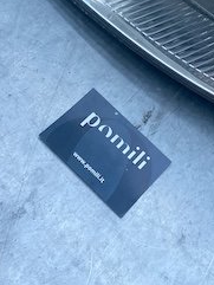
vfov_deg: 25.8
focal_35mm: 69
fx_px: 568
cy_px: -35
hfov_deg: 20.0
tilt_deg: -51.1
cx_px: 255
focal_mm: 4.25
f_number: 1.8
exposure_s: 1/1016
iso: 32
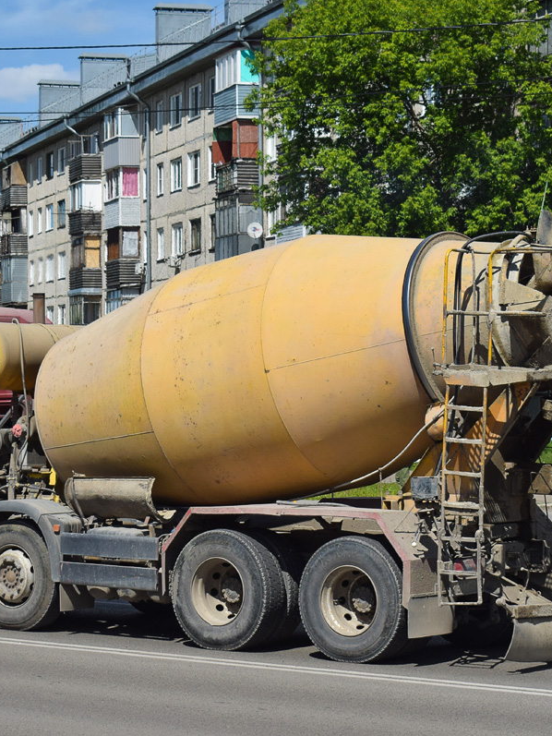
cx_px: 234
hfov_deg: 15.1
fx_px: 2077
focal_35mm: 98
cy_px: 368
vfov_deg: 20.1
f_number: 7.1
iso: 200
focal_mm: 45
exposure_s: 1/1250
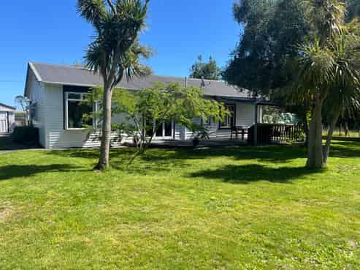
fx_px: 270
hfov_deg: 67.3
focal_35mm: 26
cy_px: 135
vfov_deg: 53.0
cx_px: 180
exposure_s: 1/2404
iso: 50
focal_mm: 5.7
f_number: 1.5
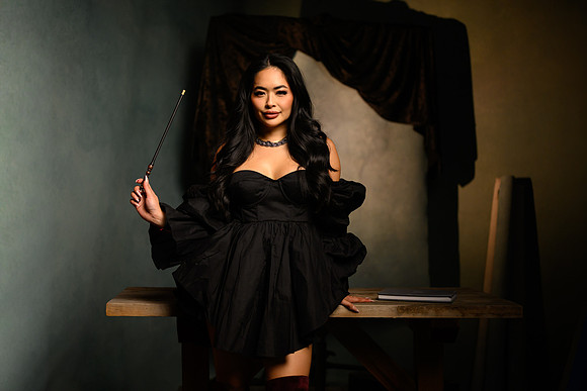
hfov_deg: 39.6
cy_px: 196
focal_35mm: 50
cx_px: 294
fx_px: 815
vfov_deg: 27.0
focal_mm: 50
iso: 1000
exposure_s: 1/800
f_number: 1.8
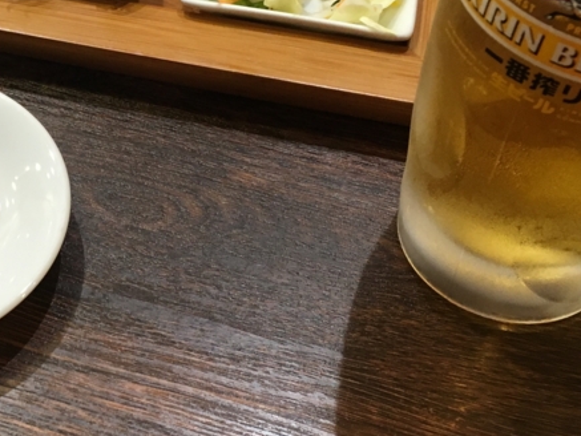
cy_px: 167
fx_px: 1142
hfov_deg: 26.8
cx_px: -20
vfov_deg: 21.6
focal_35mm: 68
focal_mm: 4.15
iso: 100
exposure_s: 1/30
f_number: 2.2
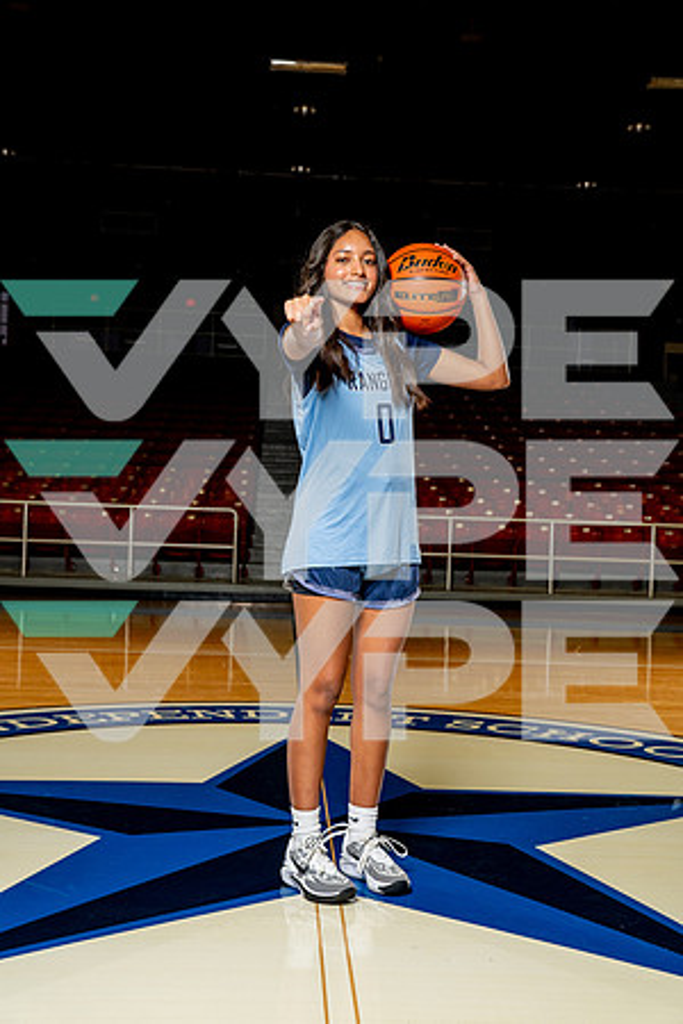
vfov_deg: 46.4
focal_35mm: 42
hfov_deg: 31.9
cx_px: 342
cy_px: 512
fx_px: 1195
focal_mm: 42
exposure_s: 1/250
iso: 640
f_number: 5.6
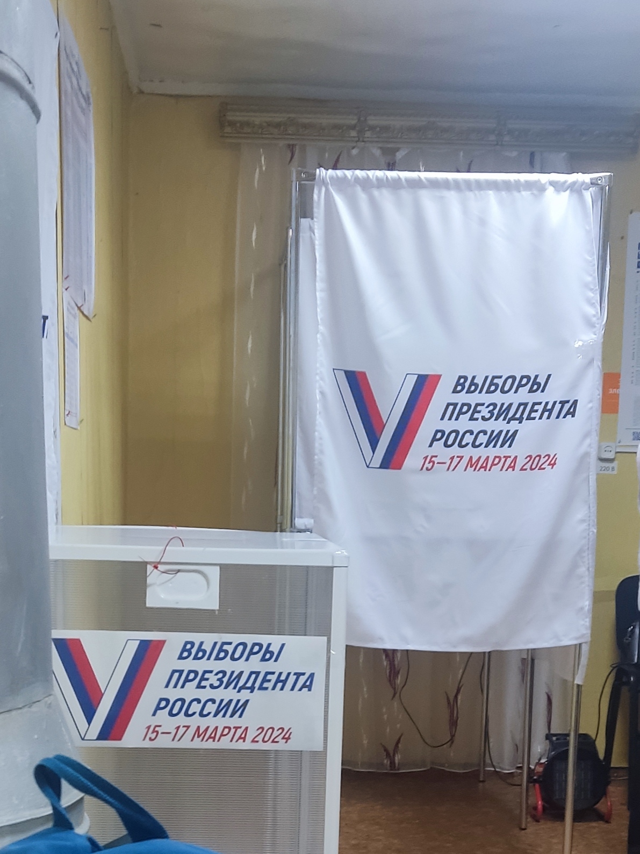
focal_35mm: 25
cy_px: 427
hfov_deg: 54.9
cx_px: 320
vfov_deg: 69.4
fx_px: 616
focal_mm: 4.71
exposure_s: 1/50
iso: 223
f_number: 1.79
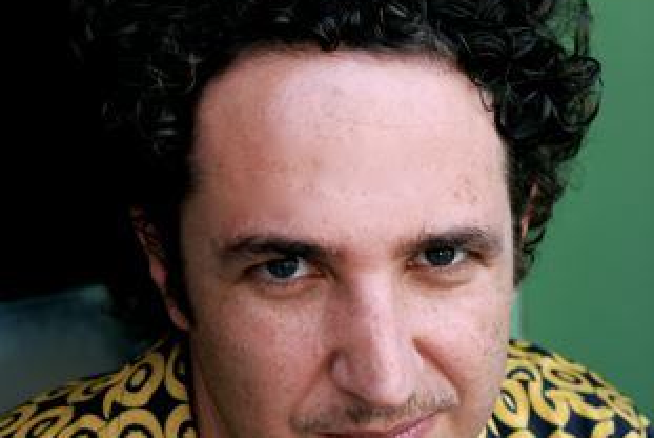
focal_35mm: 111
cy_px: 318
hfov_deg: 18.0
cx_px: 621
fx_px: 2018
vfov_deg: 12.3
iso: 200
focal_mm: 36
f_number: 5
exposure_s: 1/100
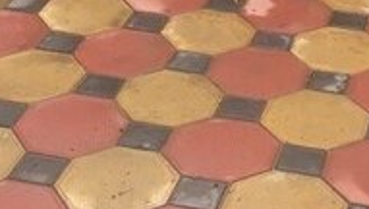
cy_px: -206
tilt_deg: -15.9
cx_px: 230
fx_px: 1068
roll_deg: -1.1
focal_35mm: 109
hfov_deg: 19.6
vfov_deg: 10.3
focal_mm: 4.15
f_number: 2.2
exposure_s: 1/1163
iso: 32
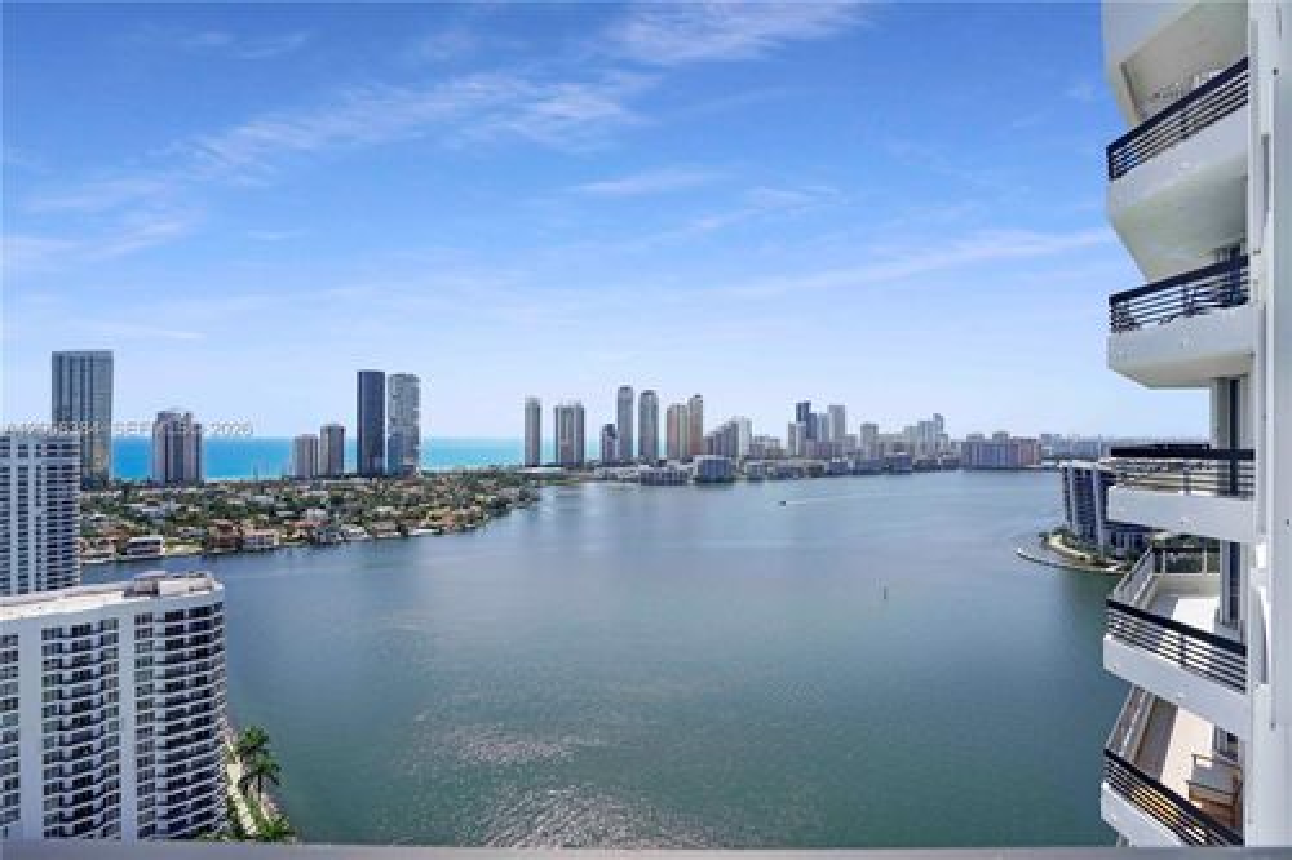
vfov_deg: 73.7
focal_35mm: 16
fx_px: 574
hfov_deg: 96.8
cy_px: 430
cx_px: 646
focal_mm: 16
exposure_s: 1/320
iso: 100
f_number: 8
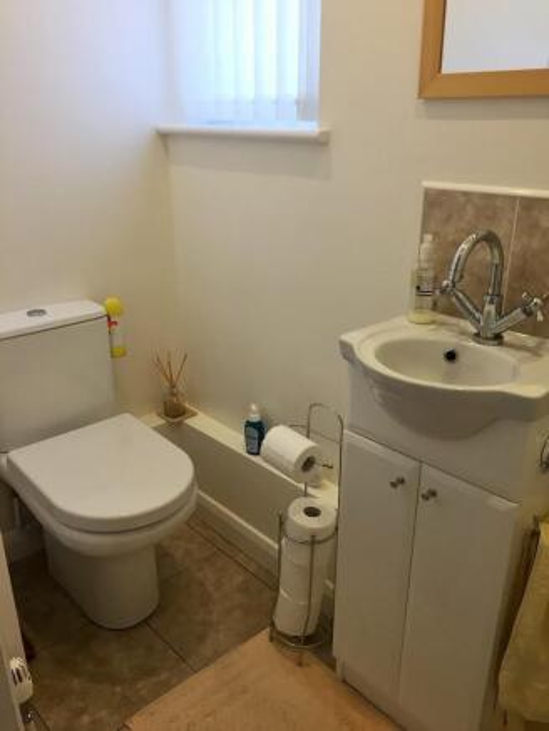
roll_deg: +0.4
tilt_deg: -23.1
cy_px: 366
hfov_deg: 48.2
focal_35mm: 29
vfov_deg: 61.6
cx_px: 274
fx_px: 613
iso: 50
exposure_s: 1/33
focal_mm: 4.15
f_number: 2.2
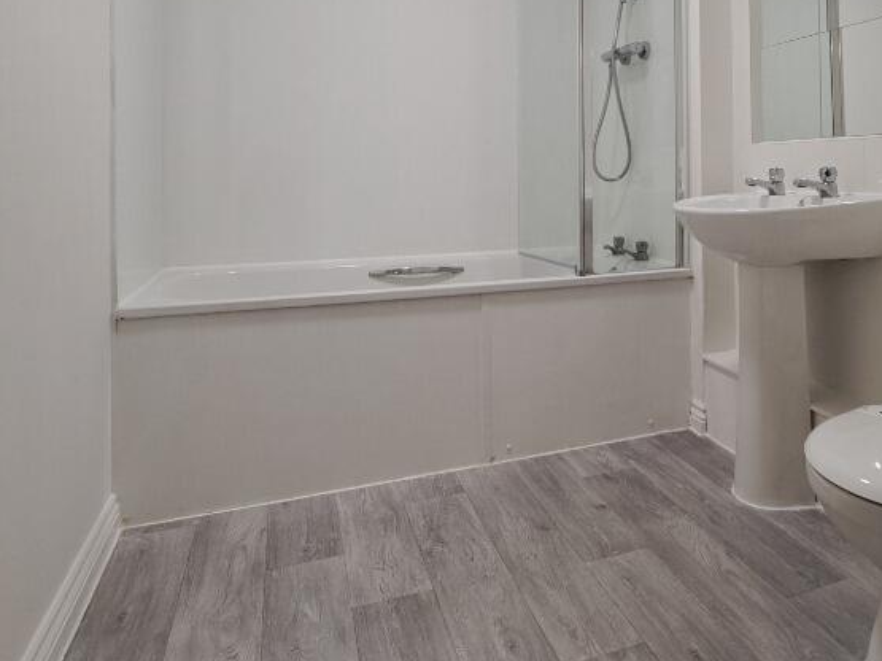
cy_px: 157
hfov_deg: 70.6
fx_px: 611
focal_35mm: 24
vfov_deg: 53.9
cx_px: 545
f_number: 2.2
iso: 160
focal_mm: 1.74
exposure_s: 1/50
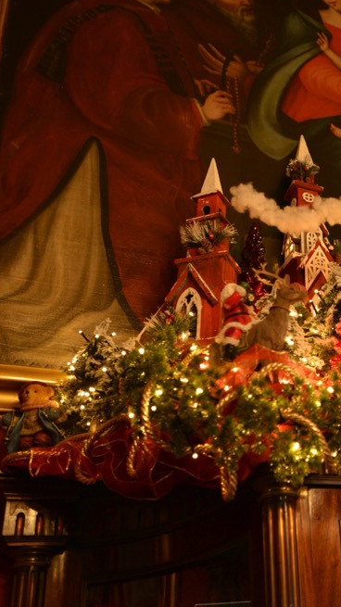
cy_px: 301
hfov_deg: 22.6
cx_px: 426
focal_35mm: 48
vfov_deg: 42.9
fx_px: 772
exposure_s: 1/60
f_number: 4
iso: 1600
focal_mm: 30
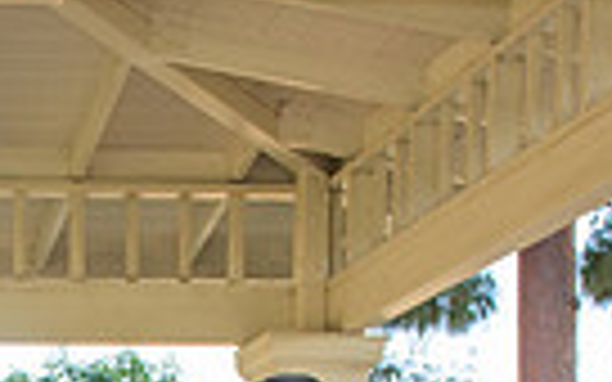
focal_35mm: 113
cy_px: 838
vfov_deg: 10.4
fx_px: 1885
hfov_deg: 17.3
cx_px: -184
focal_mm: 26
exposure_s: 1/160
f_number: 5.6
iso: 200
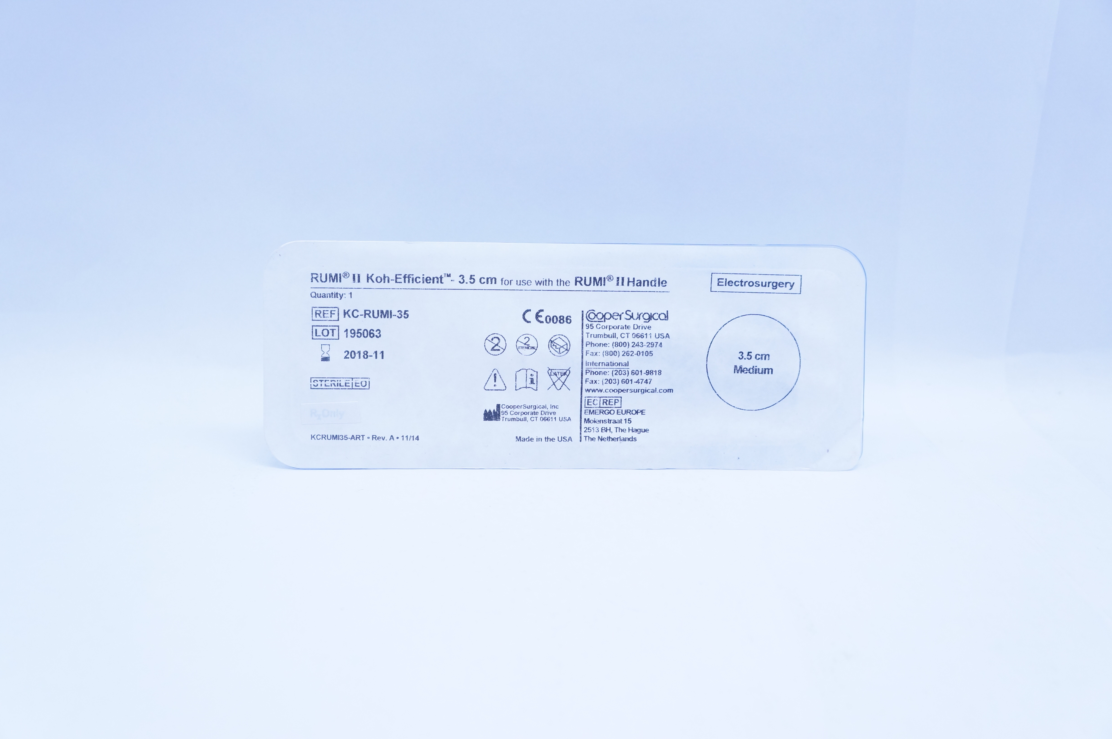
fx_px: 1065
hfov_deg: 55.2
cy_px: 370
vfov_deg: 38.3
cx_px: 556
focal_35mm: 34
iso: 800
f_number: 4.5
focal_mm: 23
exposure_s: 1/200
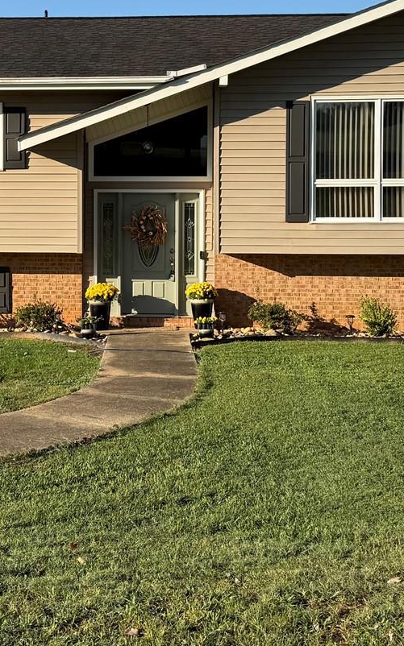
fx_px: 1145
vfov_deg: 31.3
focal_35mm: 65
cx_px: 86
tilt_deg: -0.8
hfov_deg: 19.8
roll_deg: +0.2
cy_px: 212
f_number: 1.78
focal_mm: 6.76
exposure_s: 1/3145
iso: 80
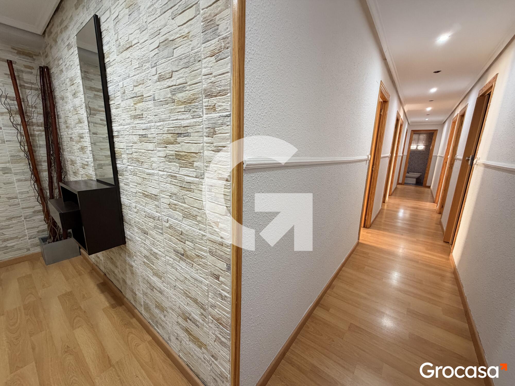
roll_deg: -1.6
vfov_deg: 85.7
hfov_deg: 102.1
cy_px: 193
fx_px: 208
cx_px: 258
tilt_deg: -12.2
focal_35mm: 14
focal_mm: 2.22
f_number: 2.2
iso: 250
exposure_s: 1/100
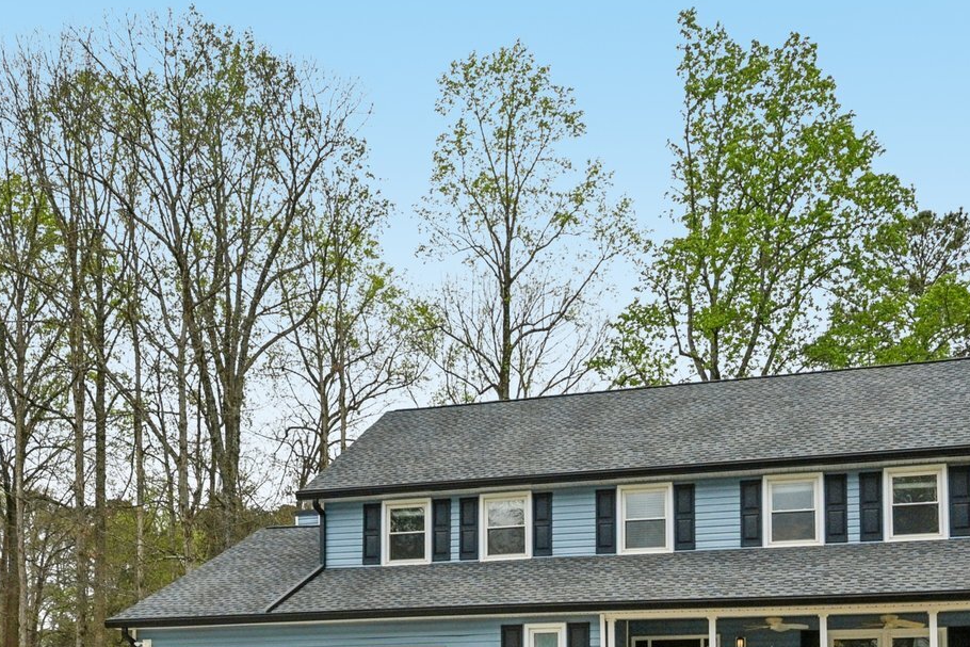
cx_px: 520
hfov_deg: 51.7
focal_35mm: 37
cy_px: 530
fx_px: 1000
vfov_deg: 34.6
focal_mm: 16.5
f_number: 8
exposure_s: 1/2500
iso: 400
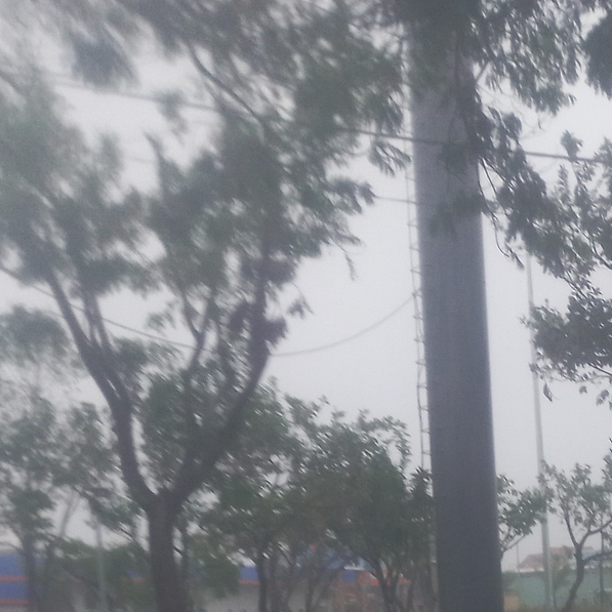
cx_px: 543
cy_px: 762
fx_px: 1480
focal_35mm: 74
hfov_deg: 22.8
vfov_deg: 21.5
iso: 200
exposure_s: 1/40
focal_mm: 4.6
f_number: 1.8
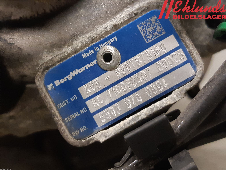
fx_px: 170
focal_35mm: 26
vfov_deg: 53.1
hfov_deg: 67.3
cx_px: 113
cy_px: 85
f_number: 1.7
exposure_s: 1/50
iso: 320
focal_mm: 3.93
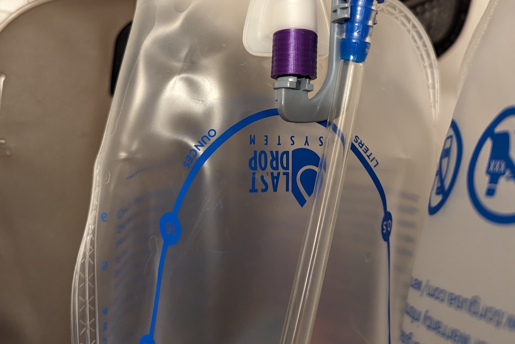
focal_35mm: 35
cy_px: 64
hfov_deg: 54.4
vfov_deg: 36.5
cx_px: 265
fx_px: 501
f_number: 1.85
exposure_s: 1/60
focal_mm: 6.81
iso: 1231
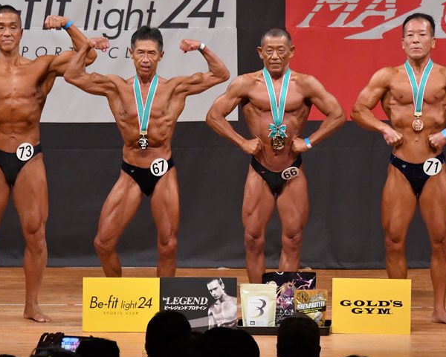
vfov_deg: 5.0
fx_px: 4079
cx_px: 246
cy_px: 171
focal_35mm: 309
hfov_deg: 6.3
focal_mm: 170
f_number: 5.6
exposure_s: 1/400
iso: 6400
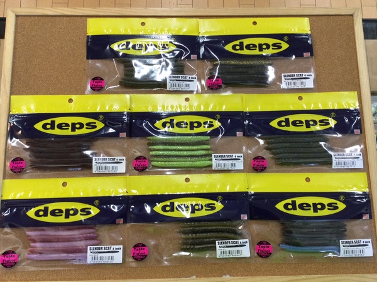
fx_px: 338
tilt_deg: -80.3
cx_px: 188
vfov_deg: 45.4
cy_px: 141
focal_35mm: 31
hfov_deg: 58.4
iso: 32
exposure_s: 1/30
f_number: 2.4
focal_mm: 3.3
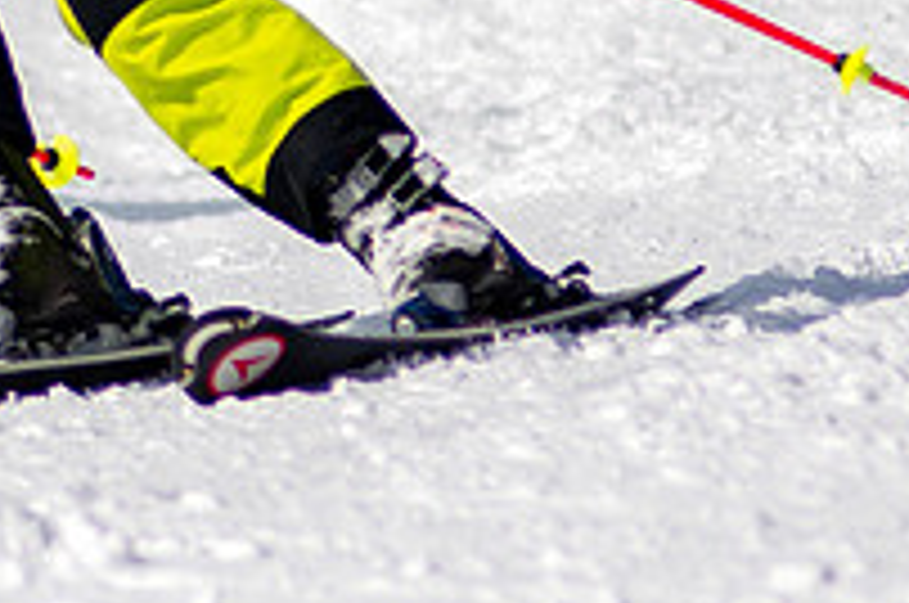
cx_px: -76
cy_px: -123
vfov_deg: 0.7
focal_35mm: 1858
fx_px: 46839
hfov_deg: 1.1
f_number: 2.8
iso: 100
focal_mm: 300
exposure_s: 1/6400
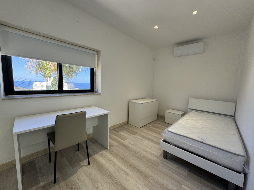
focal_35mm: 14
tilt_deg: -6.1
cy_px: 95
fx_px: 103
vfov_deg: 85.7
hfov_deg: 102.1
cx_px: 127
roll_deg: -3.0
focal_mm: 2.22
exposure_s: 1/99
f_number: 2.2
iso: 80
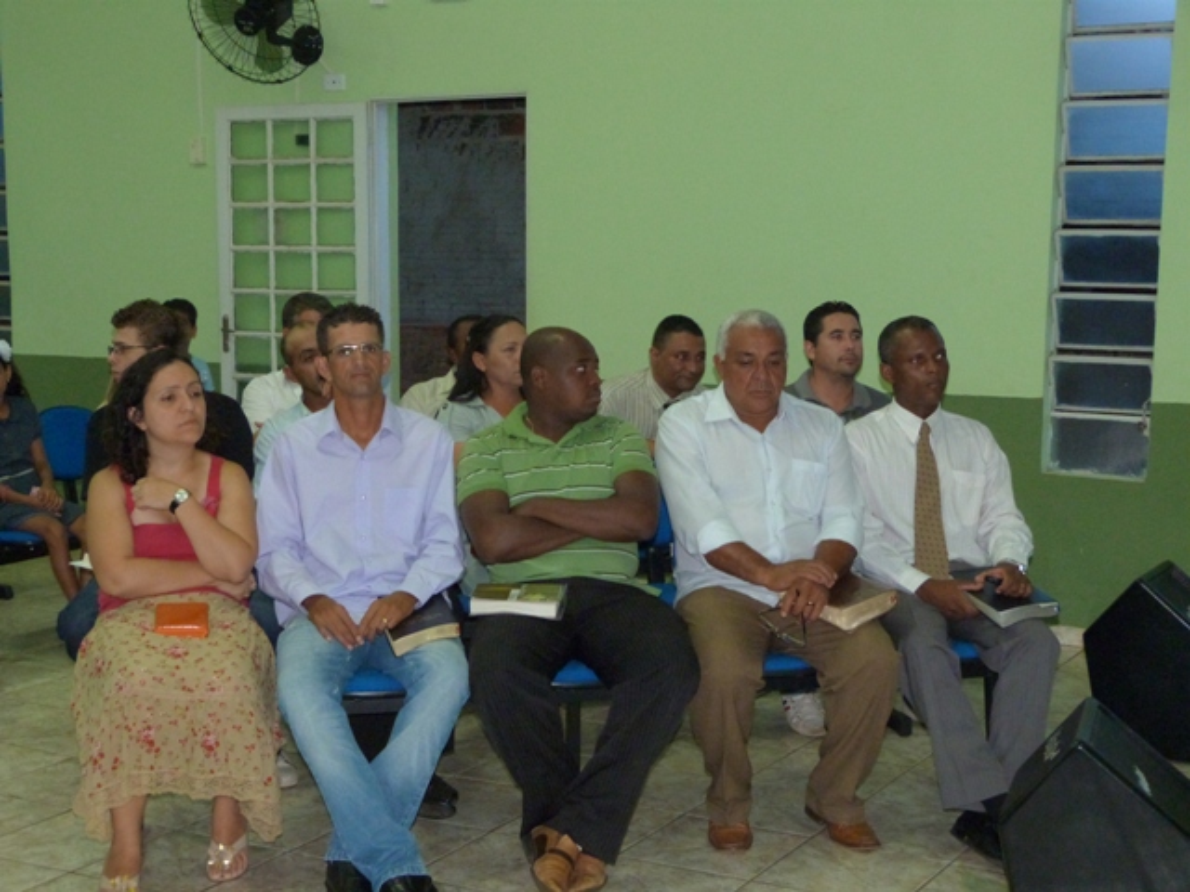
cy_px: 446
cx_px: 595
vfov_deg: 27.5
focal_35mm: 53
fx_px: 1822
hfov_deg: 36.2
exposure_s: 1/60
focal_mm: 9.4
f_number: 3.2
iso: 400
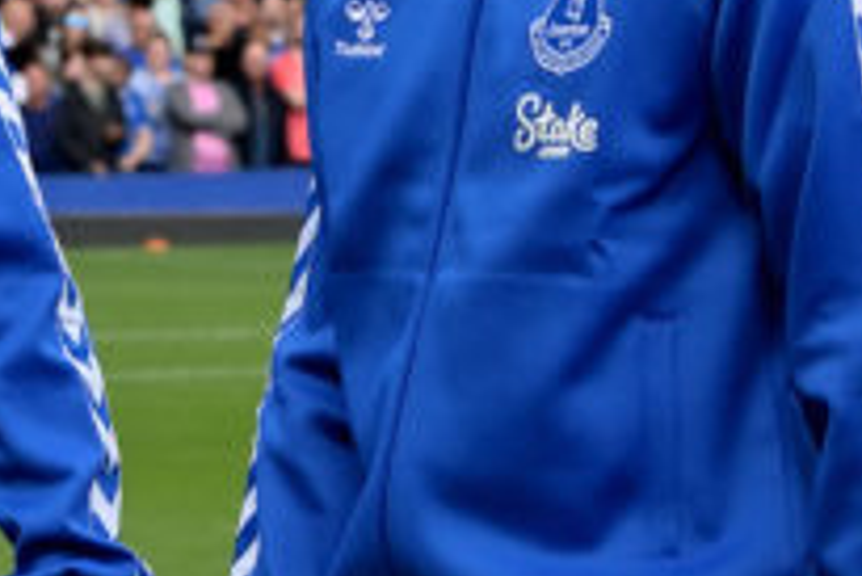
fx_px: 6278
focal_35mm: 262
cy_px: 4
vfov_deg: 5.2
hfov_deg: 7.6
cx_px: -719
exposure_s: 1/1250
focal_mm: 70
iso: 500
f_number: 5.6
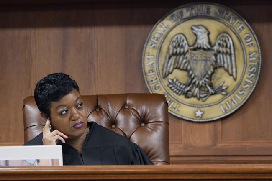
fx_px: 1556
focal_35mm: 206
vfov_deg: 6.7
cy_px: 90
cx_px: 136
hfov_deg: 10.0
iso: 6400
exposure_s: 1/250
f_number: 6.3
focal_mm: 206
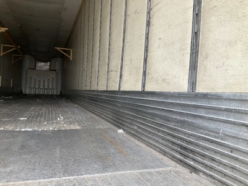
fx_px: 208
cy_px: 93
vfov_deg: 48.2
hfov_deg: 61.7
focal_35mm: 29
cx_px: 124
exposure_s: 1/122
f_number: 1.8
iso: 25
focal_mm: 3
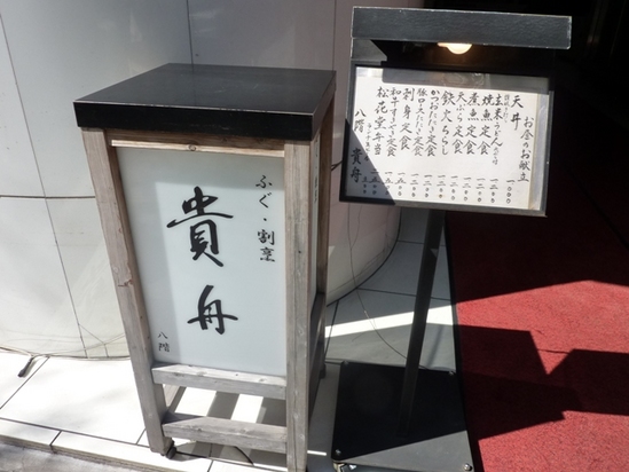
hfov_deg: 69.4
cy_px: 236
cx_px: 314
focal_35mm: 25
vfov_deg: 54.9
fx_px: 454
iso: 125
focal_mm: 4.1
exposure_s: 1/400
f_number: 4.5
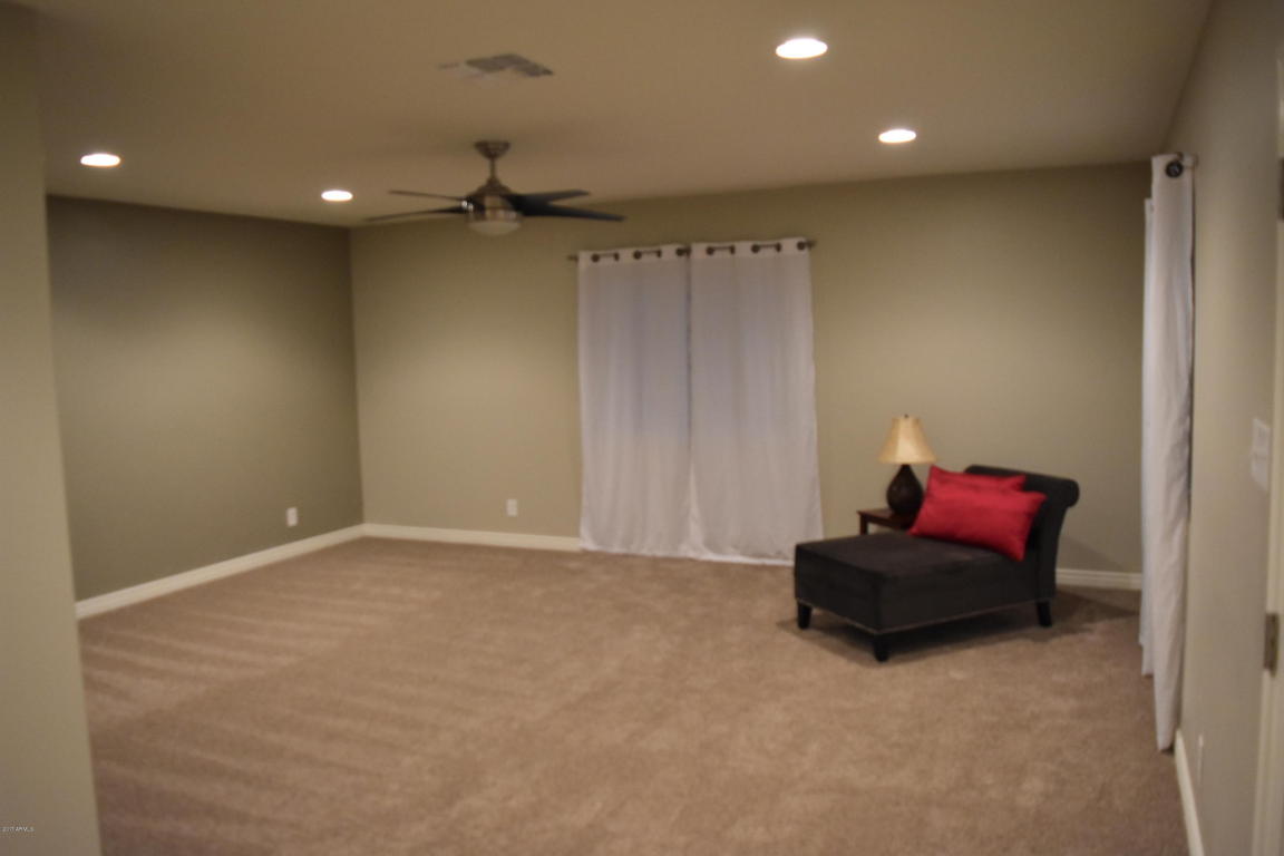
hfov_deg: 67.4
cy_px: 428
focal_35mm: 27
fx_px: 963
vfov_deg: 47.9
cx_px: 642
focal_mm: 18
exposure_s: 1/60
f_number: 4
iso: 2200
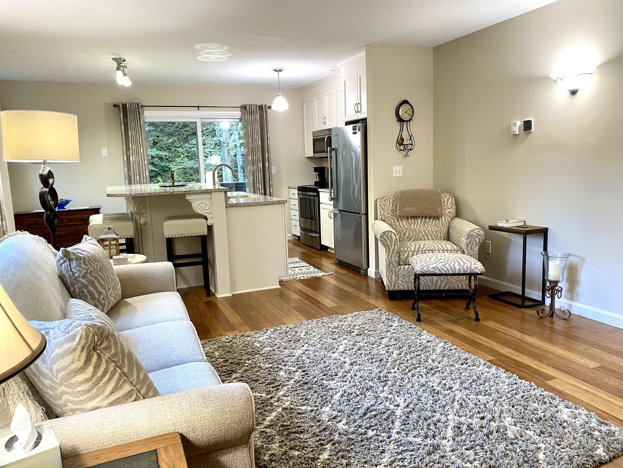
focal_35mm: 26
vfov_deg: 53.1
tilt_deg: -8.3
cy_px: 234
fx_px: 468
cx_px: 312
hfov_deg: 67.3
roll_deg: +2.0
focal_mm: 4.25
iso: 250
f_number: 1.8
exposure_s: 1/60
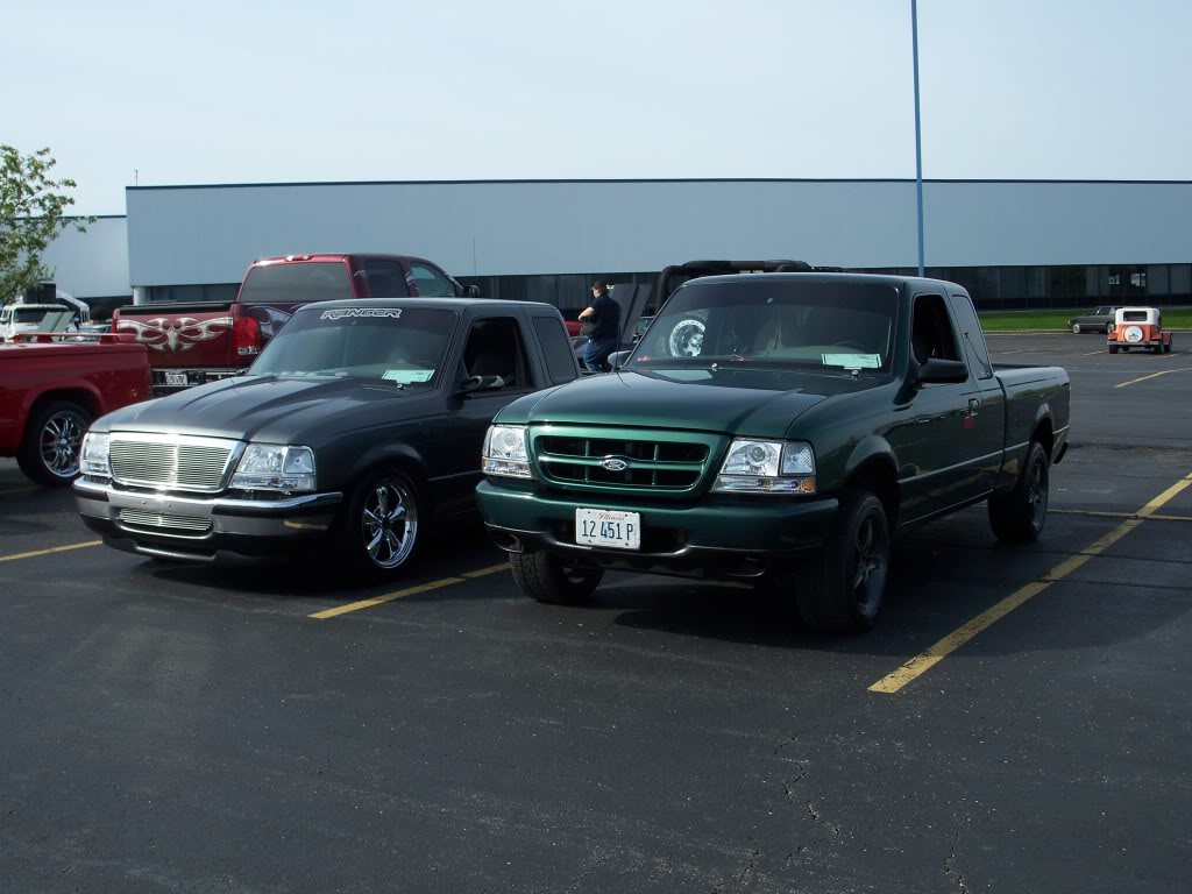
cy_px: 447
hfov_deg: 43.9
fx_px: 1481
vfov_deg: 33.6
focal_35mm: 43
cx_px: 596
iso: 64
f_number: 3.2
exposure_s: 1/640
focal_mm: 9.1
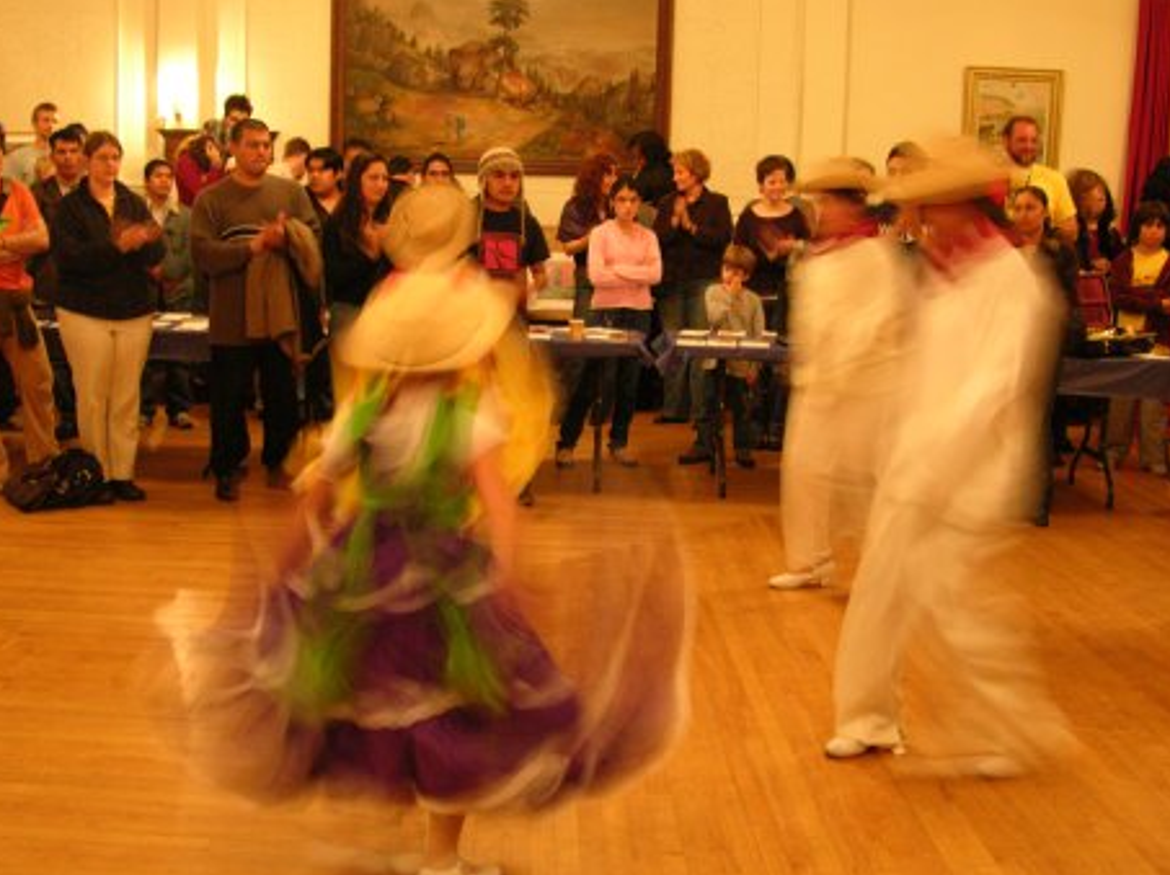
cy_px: 404
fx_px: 1452
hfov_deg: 43.7
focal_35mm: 43
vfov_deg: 33.5
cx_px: 493
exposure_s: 1/5.2
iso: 200
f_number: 2.8
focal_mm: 8.9
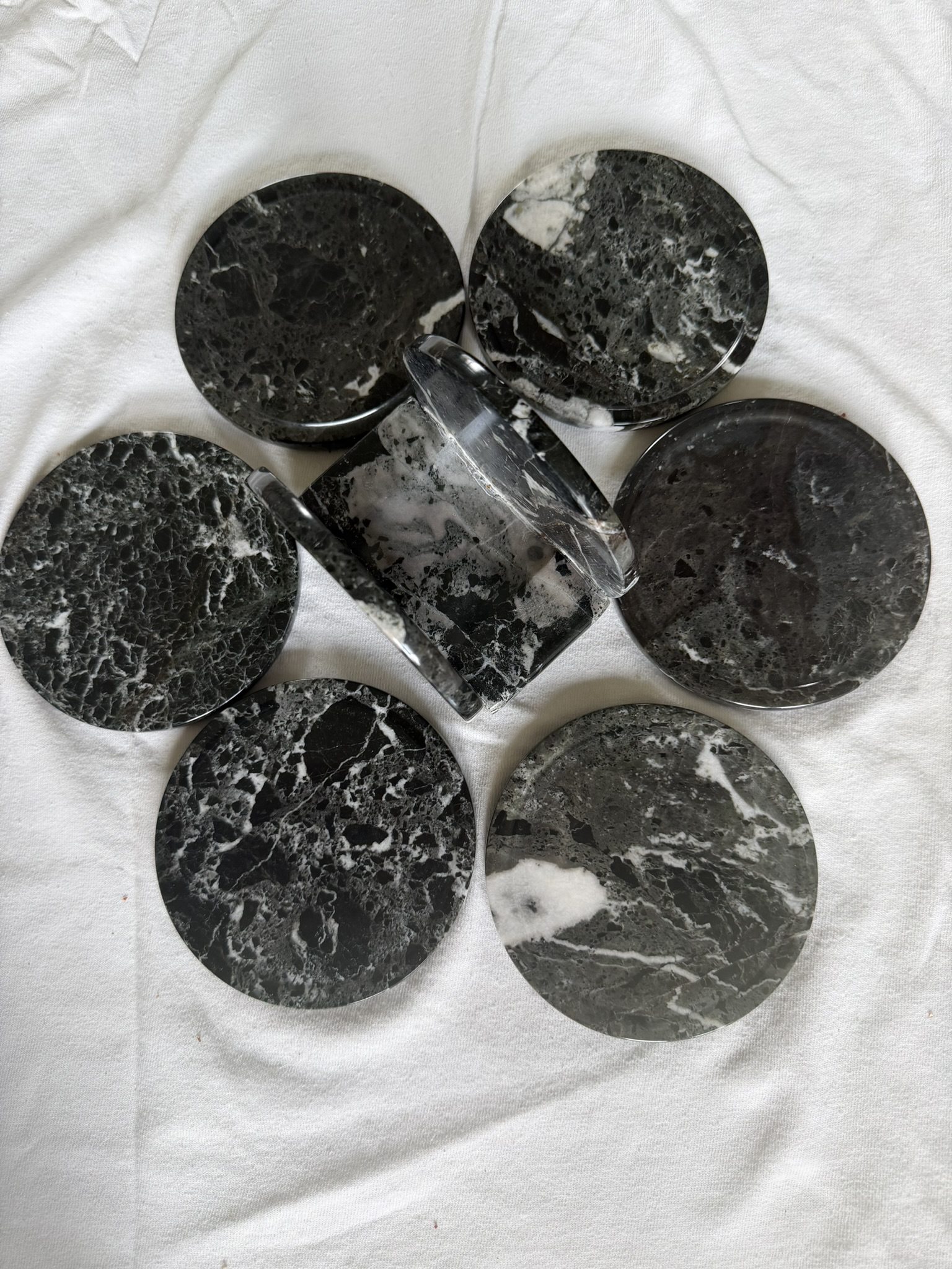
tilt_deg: -80.4
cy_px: 634
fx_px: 880
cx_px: 476
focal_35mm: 24
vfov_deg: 71.6
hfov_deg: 56.8
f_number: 1.78
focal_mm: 6.76
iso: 160
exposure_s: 1/121
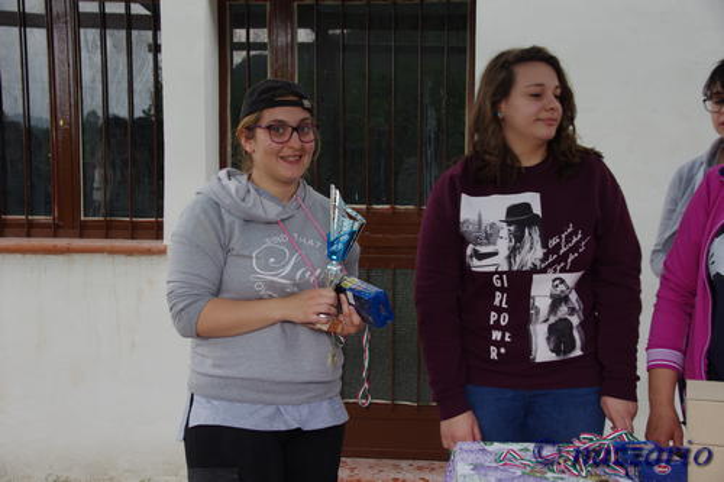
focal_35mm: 64
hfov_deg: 31.4
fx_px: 1287
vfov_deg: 21.2
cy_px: 241
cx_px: 362
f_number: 8
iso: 400
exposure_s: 1/60
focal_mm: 43
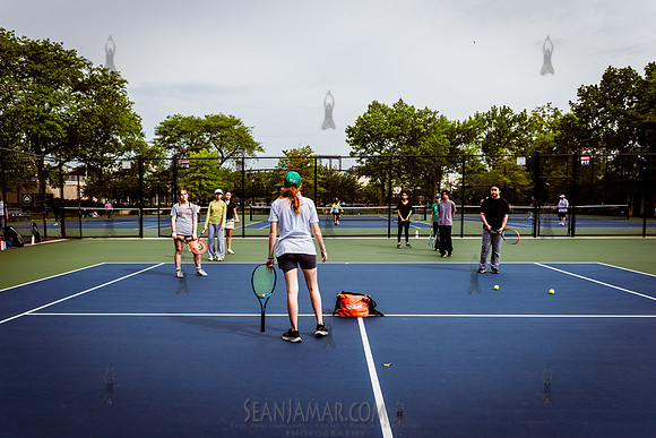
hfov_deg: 63.6
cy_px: 243
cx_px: 311
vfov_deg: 44.9
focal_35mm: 29
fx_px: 529
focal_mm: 26
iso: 200
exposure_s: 1/1250
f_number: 4
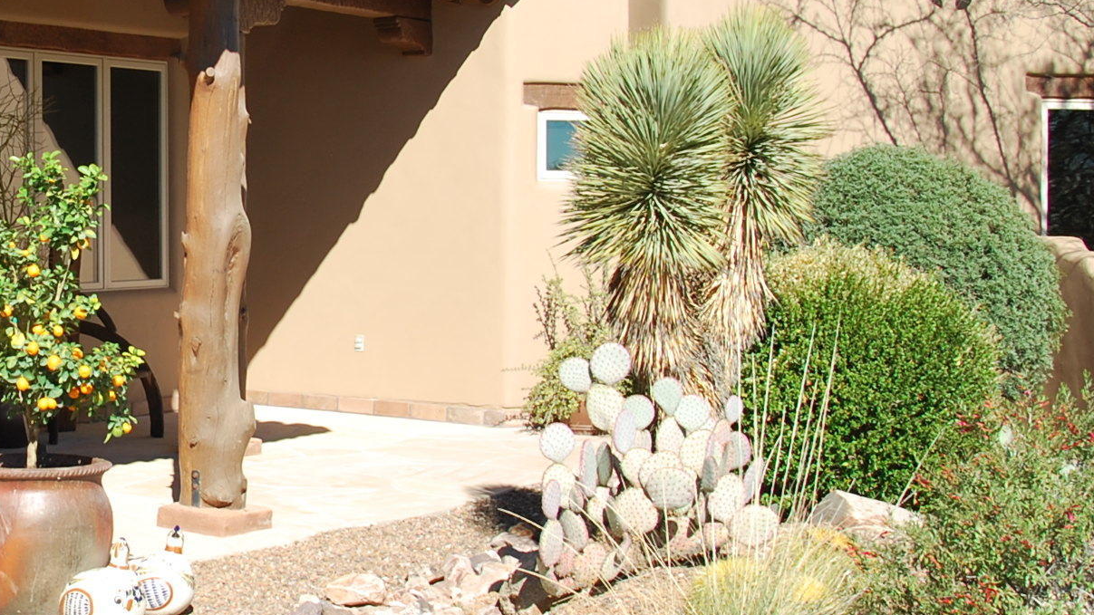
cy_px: 269
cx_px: 57
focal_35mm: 68
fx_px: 1973
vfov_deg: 17.7
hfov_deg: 29.4
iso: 100
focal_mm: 18
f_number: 7.1
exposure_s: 1/200
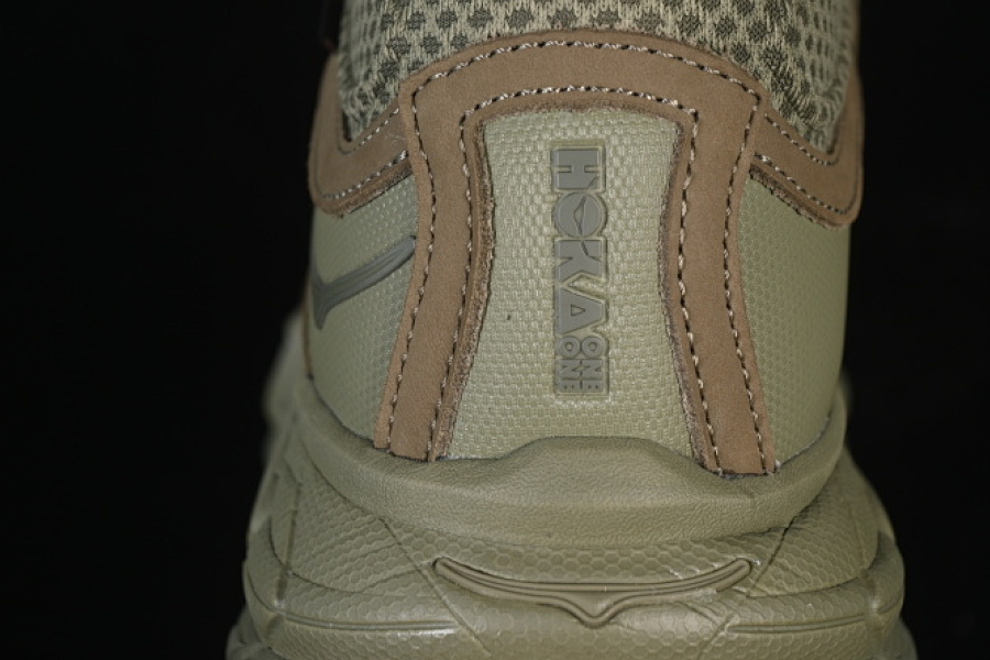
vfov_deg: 15.2
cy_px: 272
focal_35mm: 90
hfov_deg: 22.6
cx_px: 568
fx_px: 2475
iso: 160
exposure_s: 1/50
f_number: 6.3
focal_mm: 50
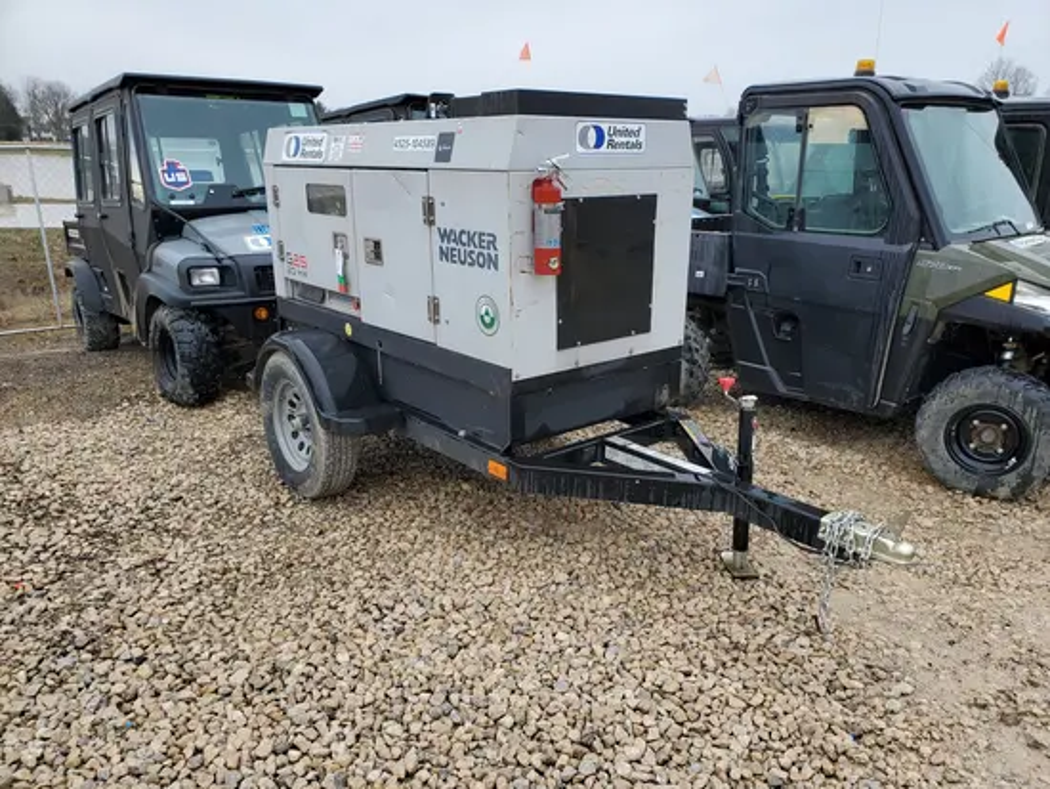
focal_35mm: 26
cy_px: 394
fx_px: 789
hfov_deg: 67.3
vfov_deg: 53.1
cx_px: 525
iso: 64
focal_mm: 4.3
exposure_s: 1/120
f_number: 2.4
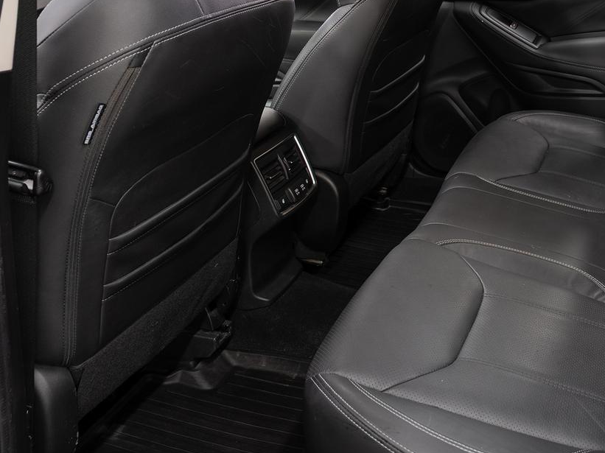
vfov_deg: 33.4
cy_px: 97
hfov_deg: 43.2
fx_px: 734
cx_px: 463
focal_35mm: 42
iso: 100
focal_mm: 24
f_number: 5.6
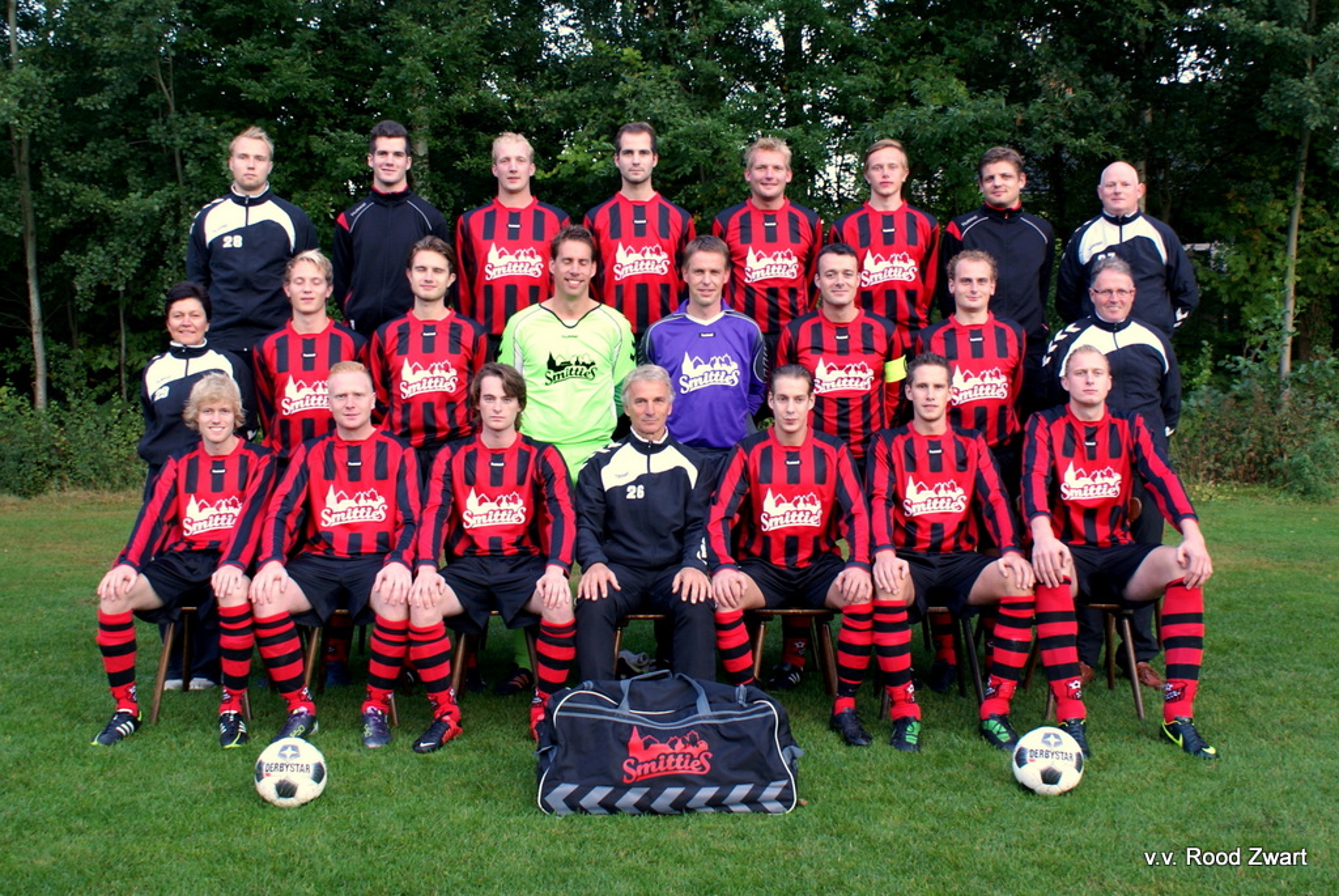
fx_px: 1117
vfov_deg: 43.7
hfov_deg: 61.9
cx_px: 670
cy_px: 448
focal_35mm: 30
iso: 125
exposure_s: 1/40
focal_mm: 20
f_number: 4
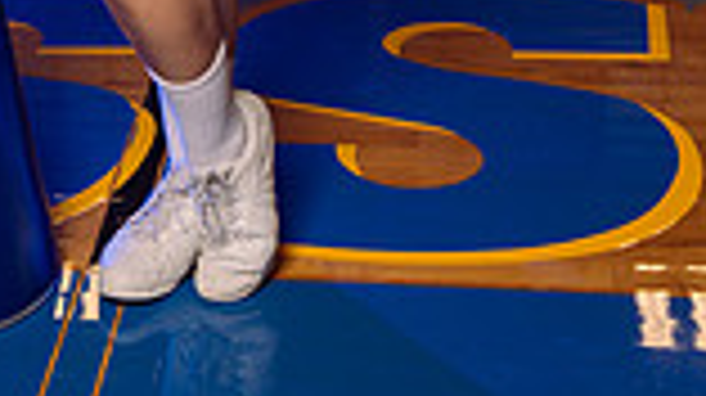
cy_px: -558
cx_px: 180
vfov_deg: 11.0
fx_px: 1740
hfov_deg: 22.7
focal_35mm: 93
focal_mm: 31
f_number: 9
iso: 250
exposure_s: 1/200
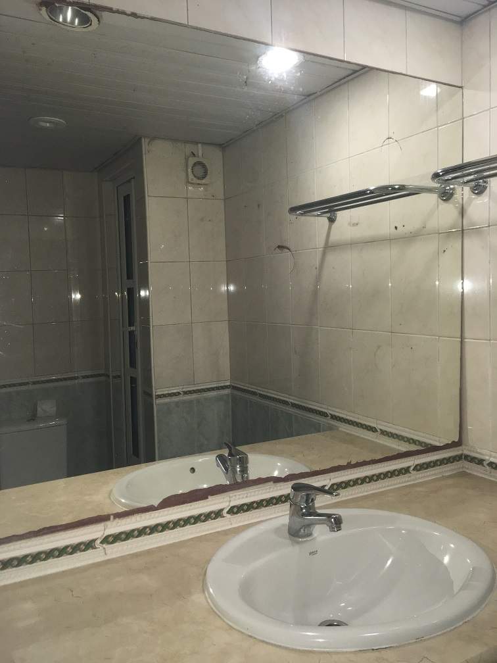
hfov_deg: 48.2
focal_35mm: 29
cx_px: 248
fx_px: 555
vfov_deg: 61.7
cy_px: 332
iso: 80
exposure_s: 1/30
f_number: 2.2
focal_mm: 4.15
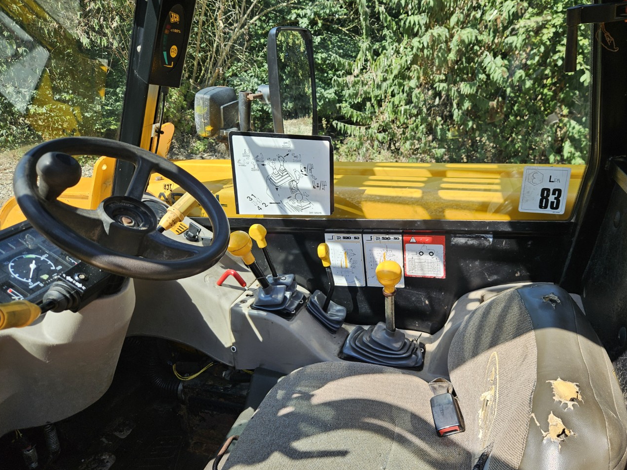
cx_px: 351
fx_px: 471
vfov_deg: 53.0
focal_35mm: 26
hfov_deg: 67.1
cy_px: 236
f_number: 1.8
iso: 25
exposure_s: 1/553
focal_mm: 5.4
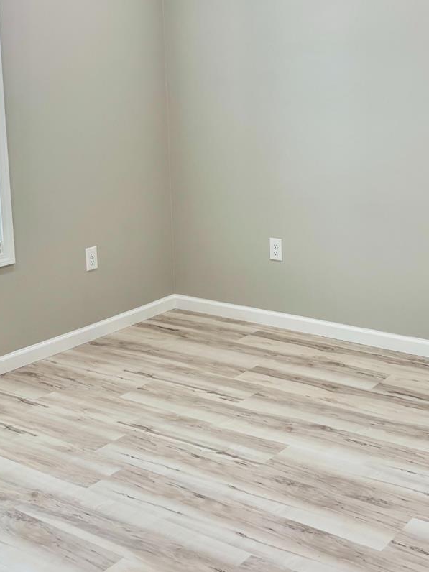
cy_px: 181
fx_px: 810
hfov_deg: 29.6
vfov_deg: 38.4
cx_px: 258
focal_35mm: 49
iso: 64
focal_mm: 5.96
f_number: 1.6
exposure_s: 1/143
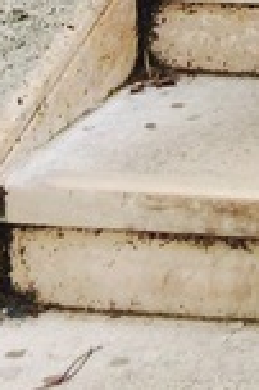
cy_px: -590
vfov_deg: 10.5
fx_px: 1774
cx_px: 764
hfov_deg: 7.4
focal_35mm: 164
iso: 32
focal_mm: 4.12
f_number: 2.2
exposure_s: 1/805
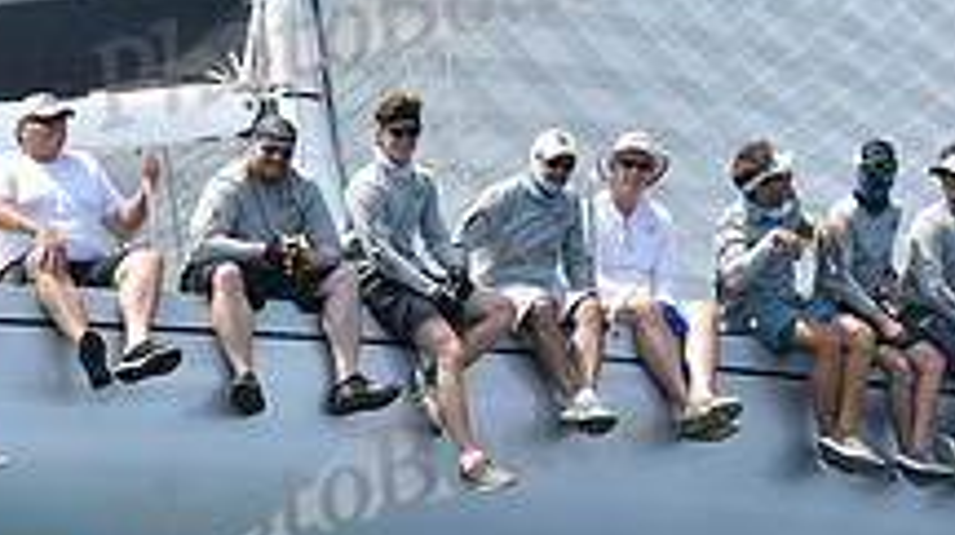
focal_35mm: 197
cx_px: -133
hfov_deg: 10.8
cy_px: 307
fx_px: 4984
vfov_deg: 6.1
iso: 250
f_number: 5.6
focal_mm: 70
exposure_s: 1/1250
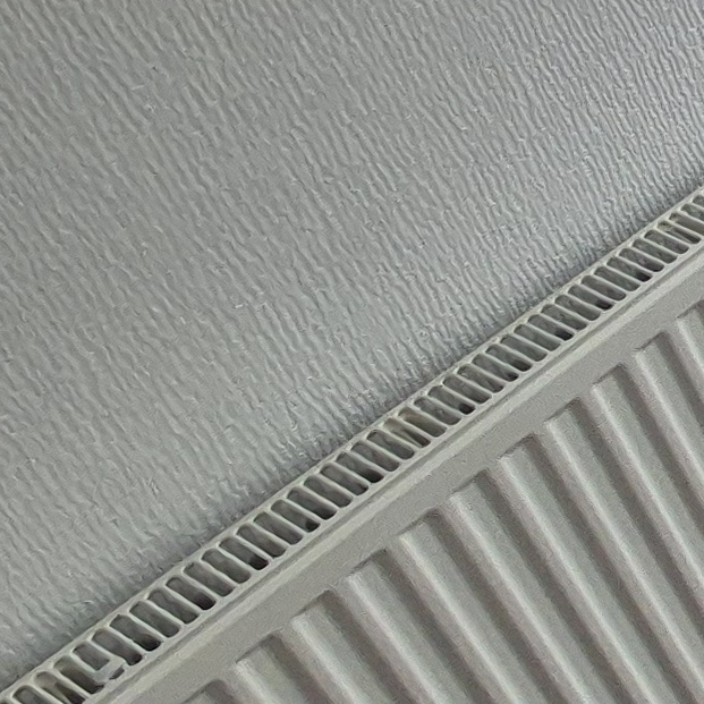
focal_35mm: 74
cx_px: 2021
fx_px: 1703
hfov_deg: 12.2
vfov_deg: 19.9
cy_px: -380
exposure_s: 1/359
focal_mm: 2.2
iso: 200
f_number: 2.2
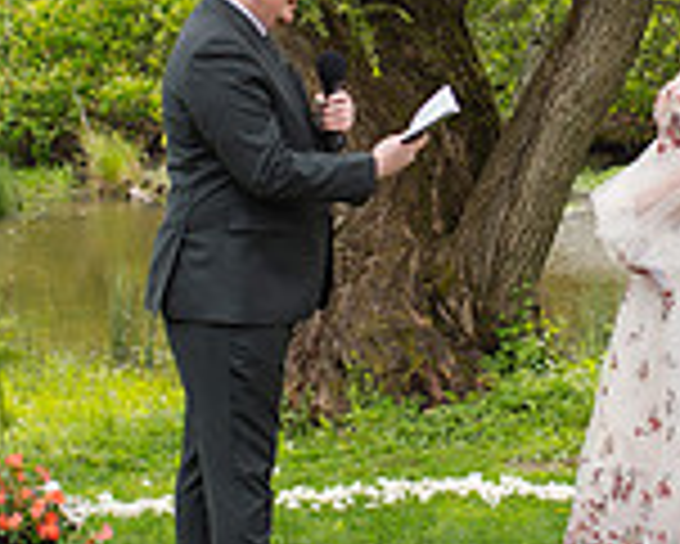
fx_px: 2638
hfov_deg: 14.7
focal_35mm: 131
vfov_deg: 11.8
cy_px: 171
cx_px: 455
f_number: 3.5
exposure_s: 1/500
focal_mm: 35
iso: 100
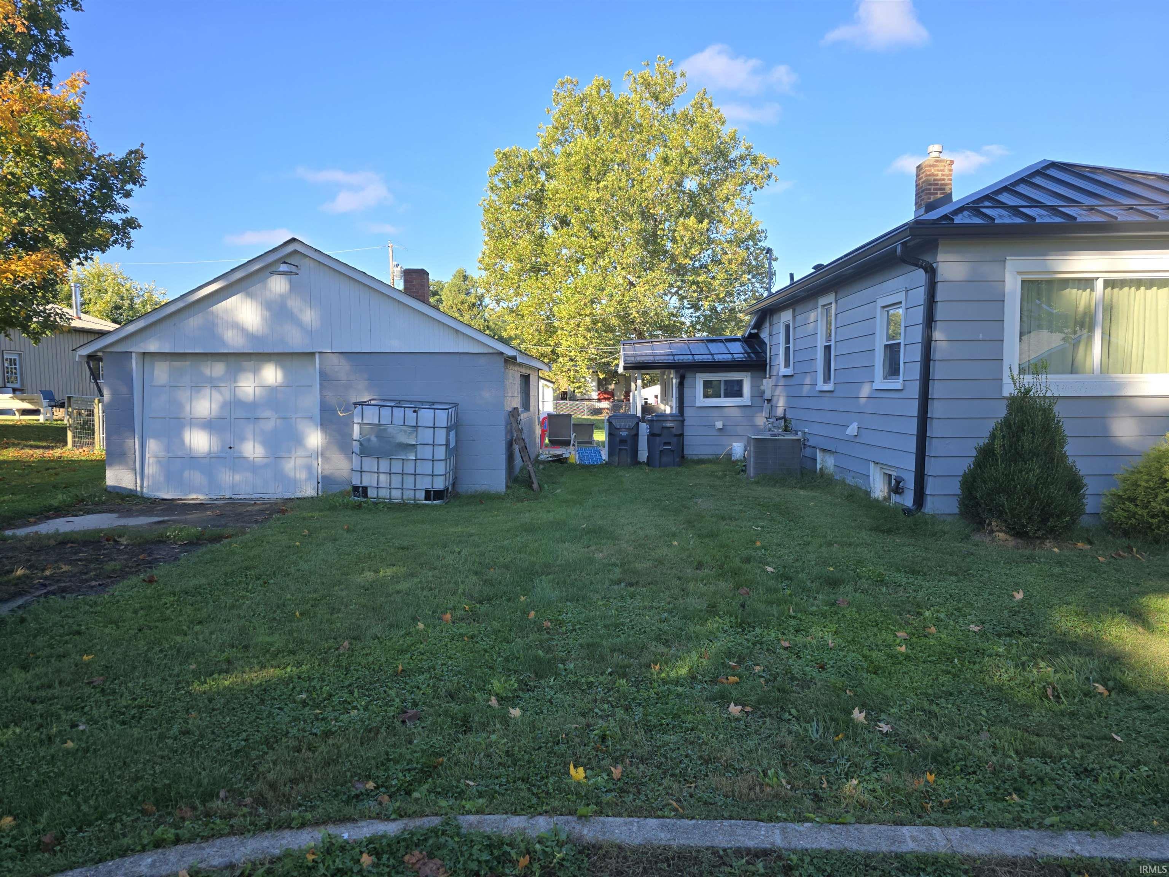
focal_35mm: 23
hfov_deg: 73.9
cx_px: 584
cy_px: 438
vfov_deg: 58.9
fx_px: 777
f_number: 1.7
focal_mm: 6.3
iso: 12
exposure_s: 1/310
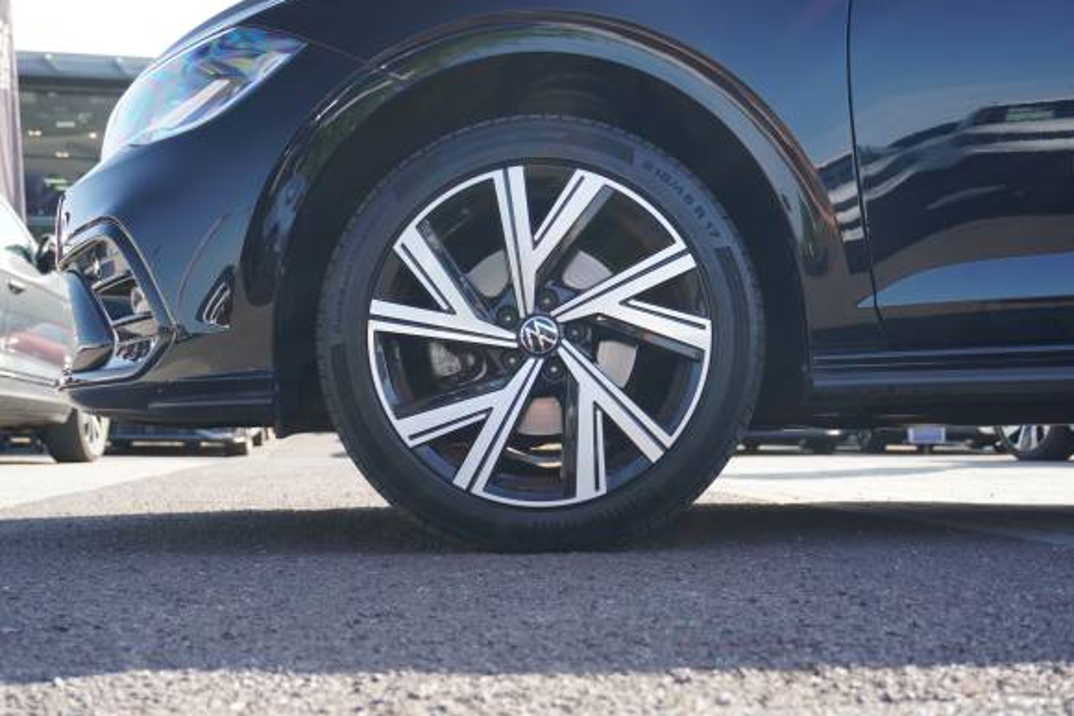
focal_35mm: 55
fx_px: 1627
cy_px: 359
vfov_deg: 24.8
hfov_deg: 36.5
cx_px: 503
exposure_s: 1/60
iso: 100
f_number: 5.6
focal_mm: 33
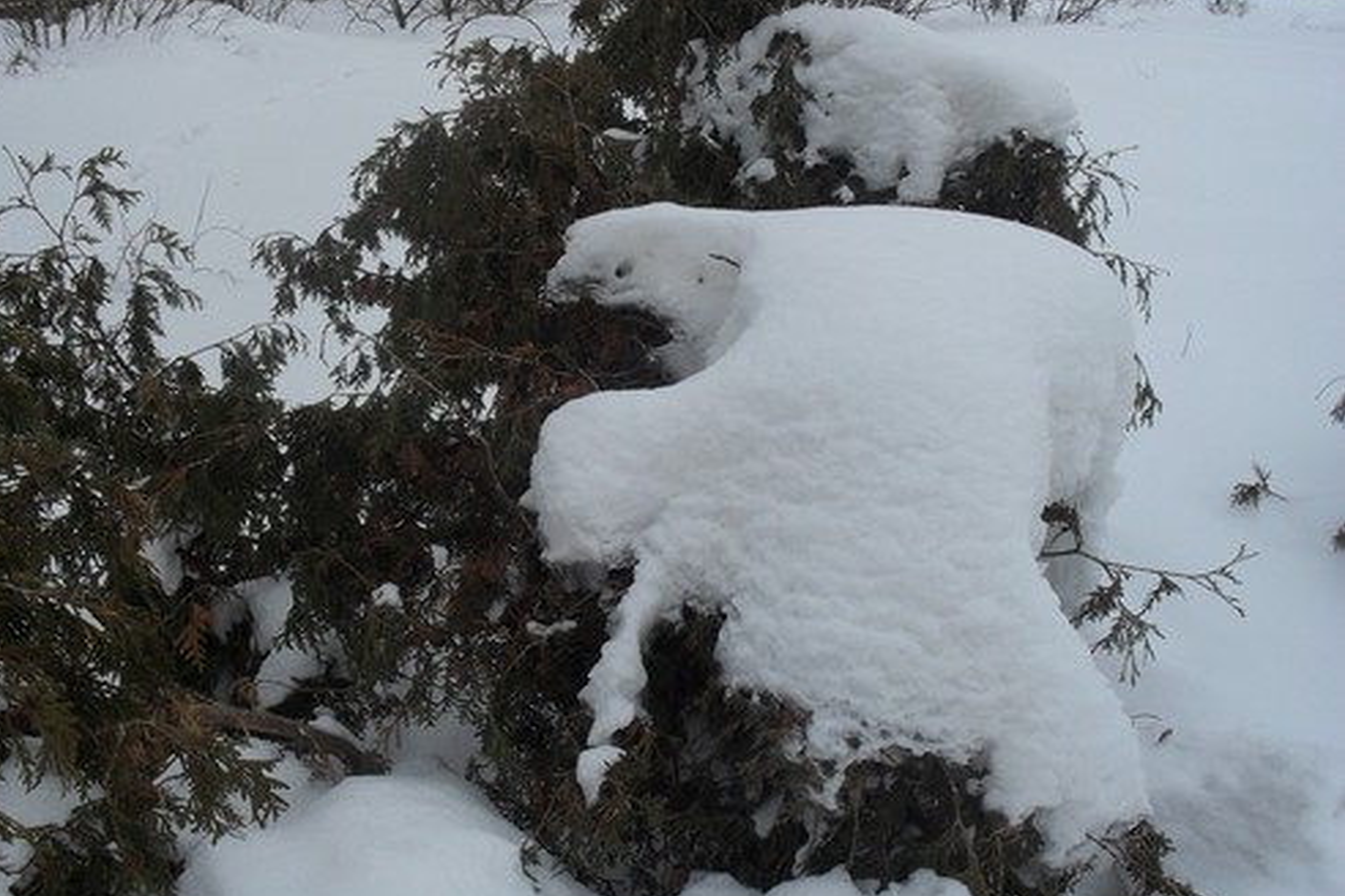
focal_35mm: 37
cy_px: 438
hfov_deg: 51.9
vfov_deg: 35.9
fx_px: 1382
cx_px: 664
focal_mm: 6.3
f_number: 8.4
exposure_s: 1/125
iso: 100
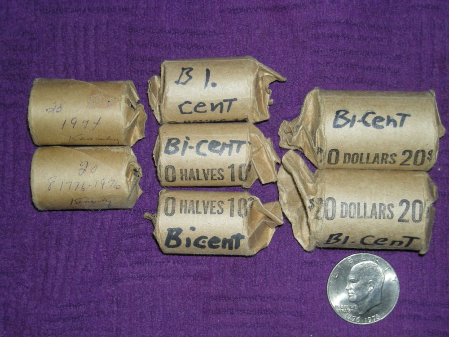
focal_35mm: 76
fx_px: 986
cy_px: 168
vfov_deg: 19.4
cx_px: 224
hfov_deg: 25.7
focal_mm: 12.3
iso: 50
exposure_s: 1/60
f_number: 3.9
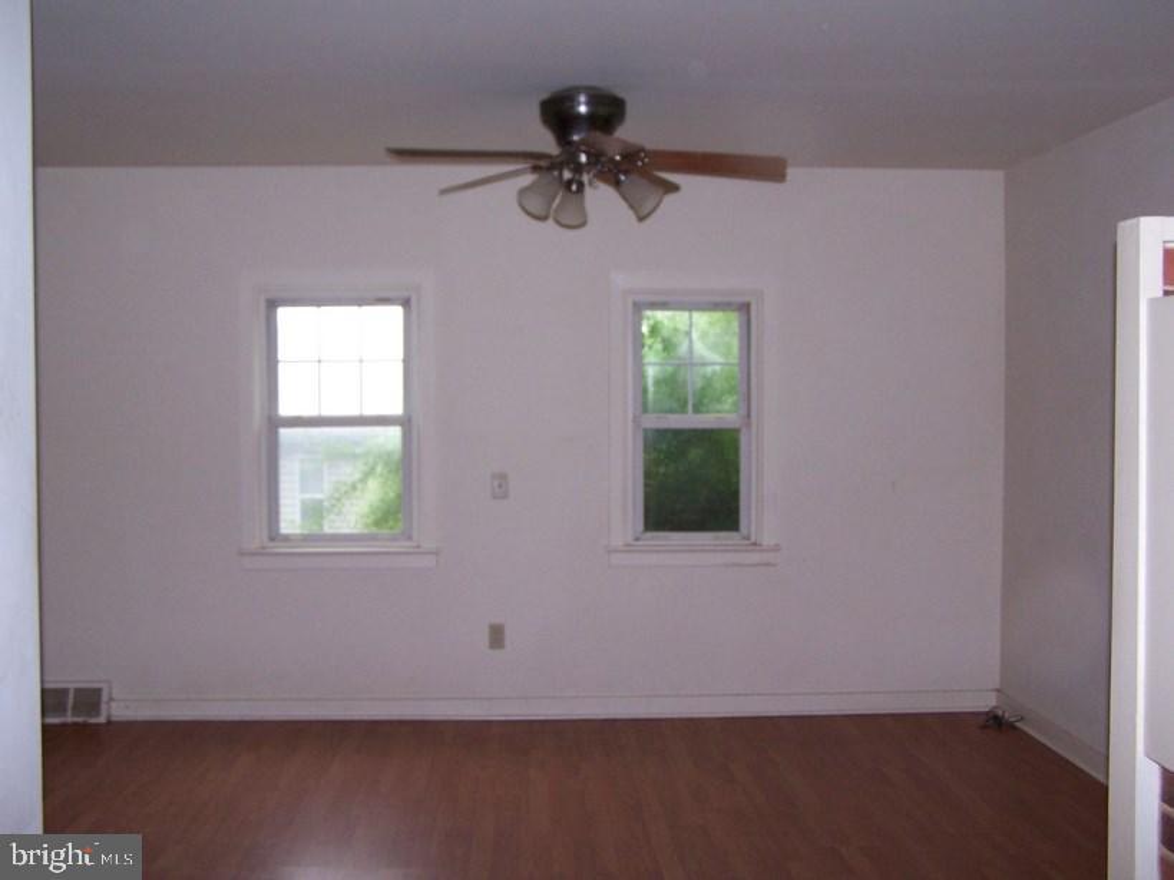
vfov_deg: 36.0
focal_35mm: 40
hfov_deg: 46.8
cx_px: 587
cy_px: 440
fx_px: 1356
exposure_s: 1/60
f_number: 2.8
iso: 140
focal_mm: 6.7
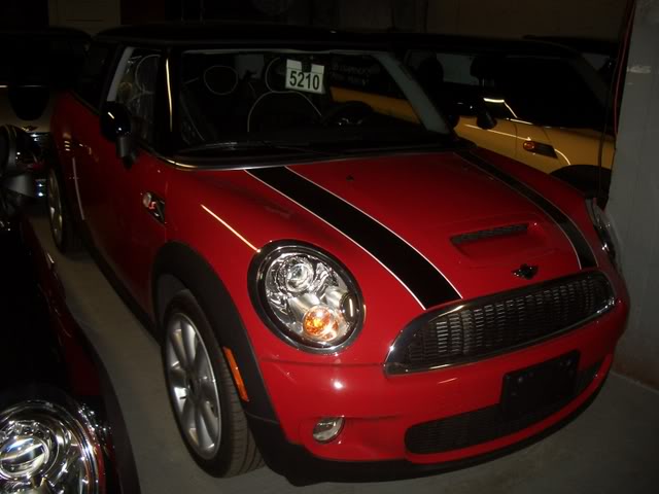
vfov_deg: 40.7
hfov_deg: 52.6
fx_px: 666
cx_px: 330
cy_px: 247
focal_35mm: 35
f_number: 2.6
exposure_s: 1/60
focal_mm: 5.8
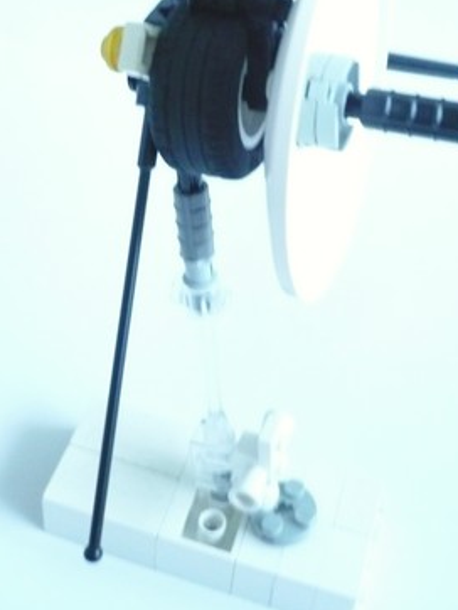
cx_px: 268
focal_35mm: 58
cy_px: 121
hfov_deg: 25.2
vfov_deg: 32.3
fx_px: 1022
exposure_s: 1/5
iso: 400
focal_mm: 5.8
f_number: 2.8
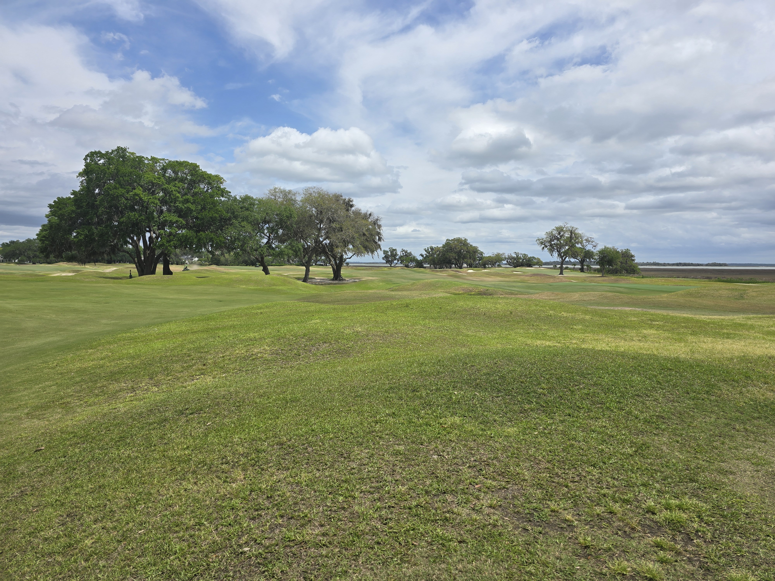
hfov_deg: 73.9
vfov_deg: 58.9
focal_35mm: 23
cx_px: 388
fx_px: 515
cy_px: 290
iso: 12
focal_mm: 6.3
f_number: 1.7
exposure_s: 1/1809
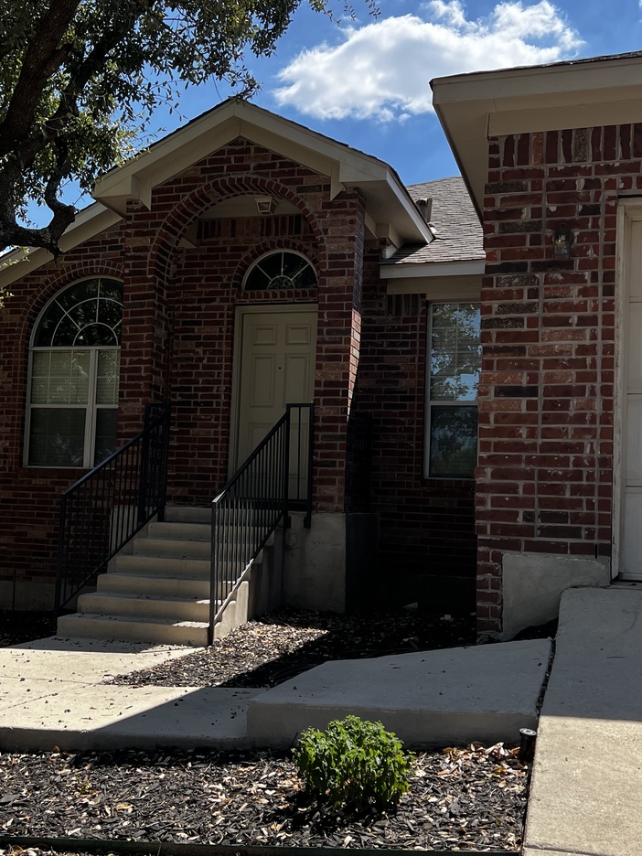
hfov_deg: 35.9
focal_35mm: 40
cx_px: 286
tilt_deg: +4.0
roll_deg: -2.3
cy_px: 446
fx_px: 989
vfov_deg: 46.8
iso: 50
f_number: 1.5
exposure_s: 1/2083
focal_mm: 5.7
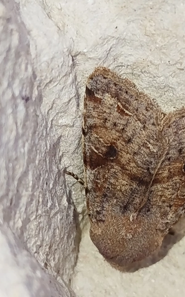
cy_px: 148
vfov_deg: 16.1
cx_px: 118
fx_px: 1048
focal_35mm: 130
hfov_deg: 10.1
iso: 80
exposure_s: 1/50
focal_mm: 5.31
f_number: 1.7
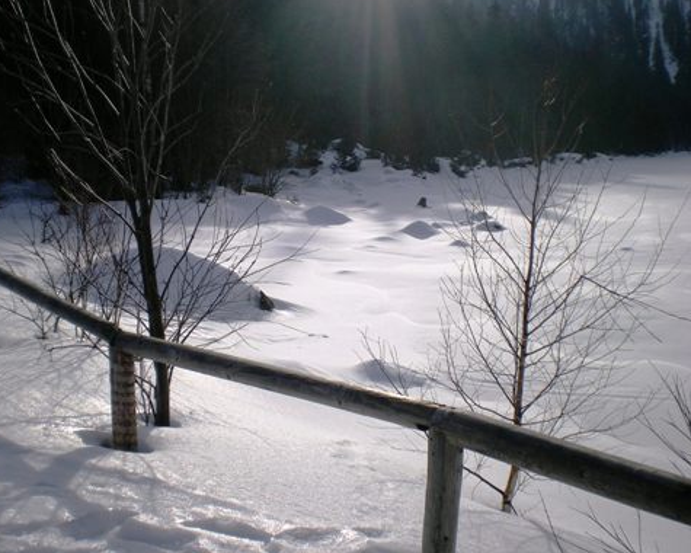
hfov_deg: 45.8
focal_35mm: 40
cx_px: 332
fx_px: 818
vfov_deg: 37.3
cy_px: 275
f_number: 4.6
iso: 50
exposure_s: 1/714
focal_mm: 6.3
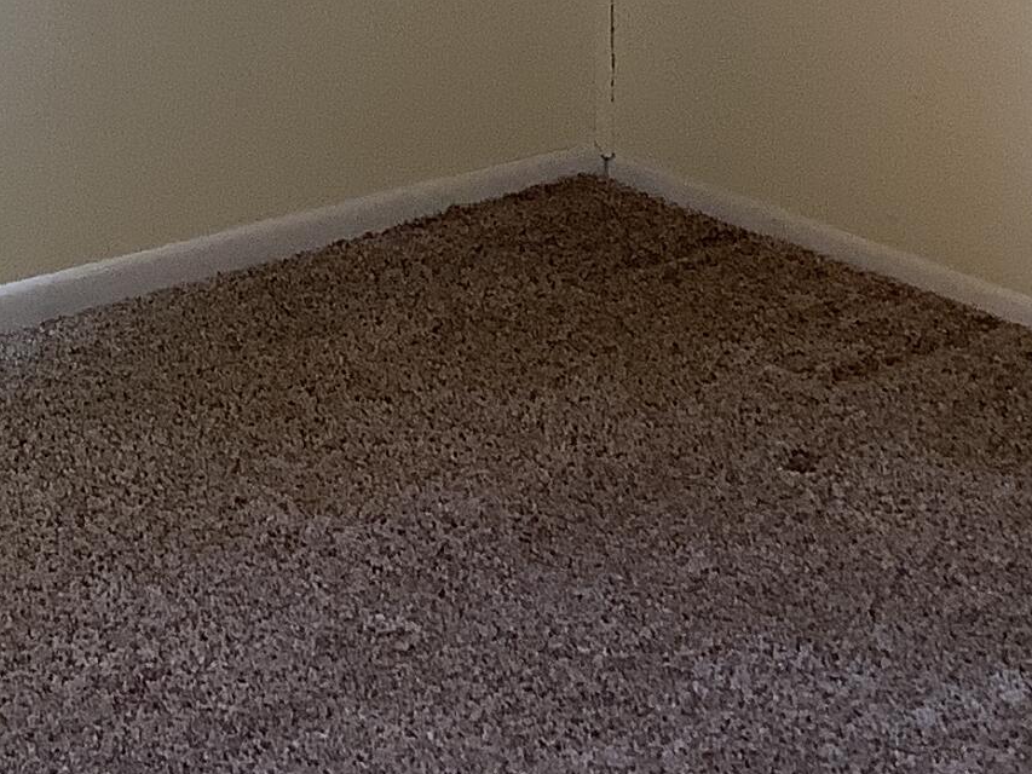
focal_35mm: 109
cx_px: 359
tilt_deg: -8.1
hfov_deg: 18.0
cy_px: -408
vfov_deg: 12.8
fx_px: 3250
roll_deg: +0.8
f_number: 2.4
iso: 64
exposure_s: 1/60
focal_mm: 3.3
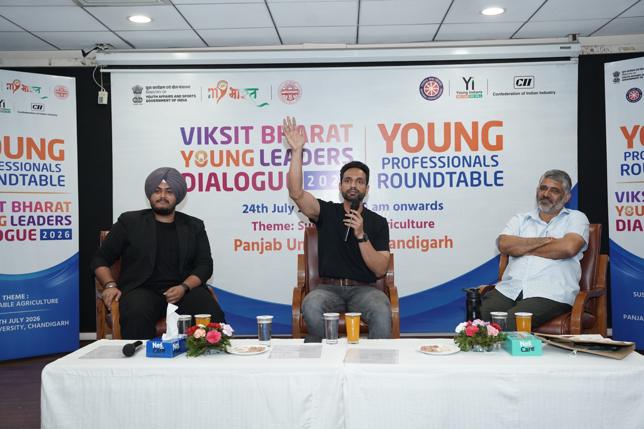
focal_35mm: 39
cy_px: 214
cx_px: 322
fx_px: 696
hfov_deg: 49.7
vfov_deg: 34.3
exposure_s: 1/160
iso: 2000
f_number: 4.5
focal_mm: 38.9
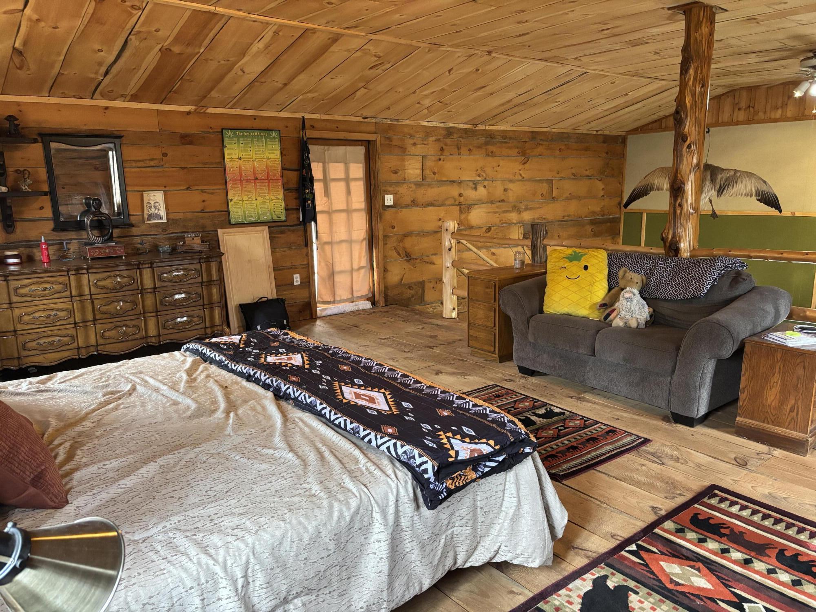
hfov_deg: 67.3
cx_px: 408
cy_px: 306
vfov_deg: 53.1
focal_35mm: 26
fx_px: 613
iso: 500
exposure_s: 1/60
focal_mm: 5.96
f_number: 1.6
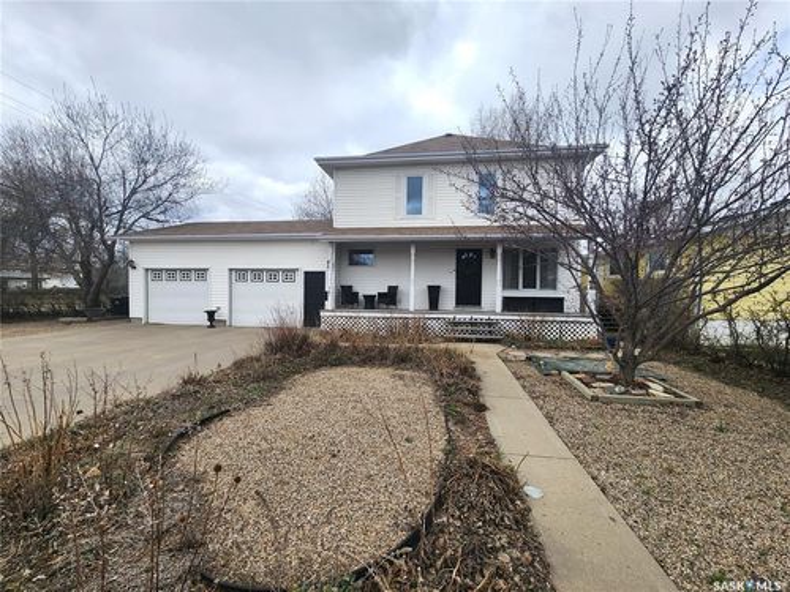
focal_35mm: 13
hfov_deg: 106.2
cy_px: 296
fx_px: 297
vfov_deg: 89.9
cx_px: 395
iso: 50
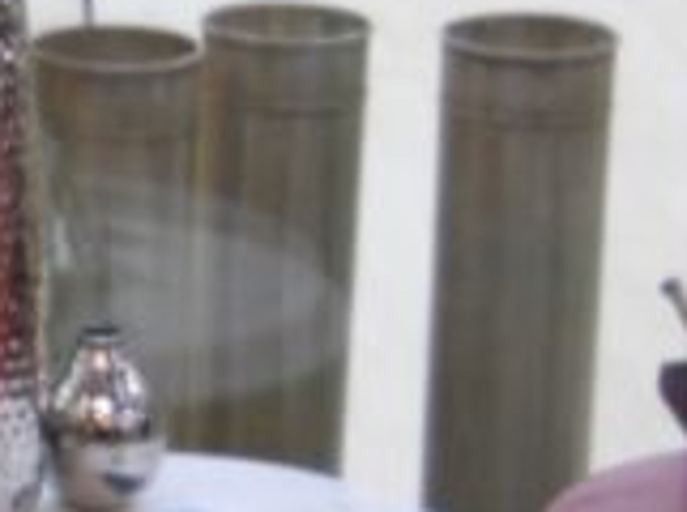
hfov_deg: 9.5
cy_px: 346
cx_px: -640
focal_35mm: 196
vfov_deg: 7.5
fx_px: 3881
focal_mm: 6.72
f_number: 3.1
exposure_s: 1/30
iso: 320
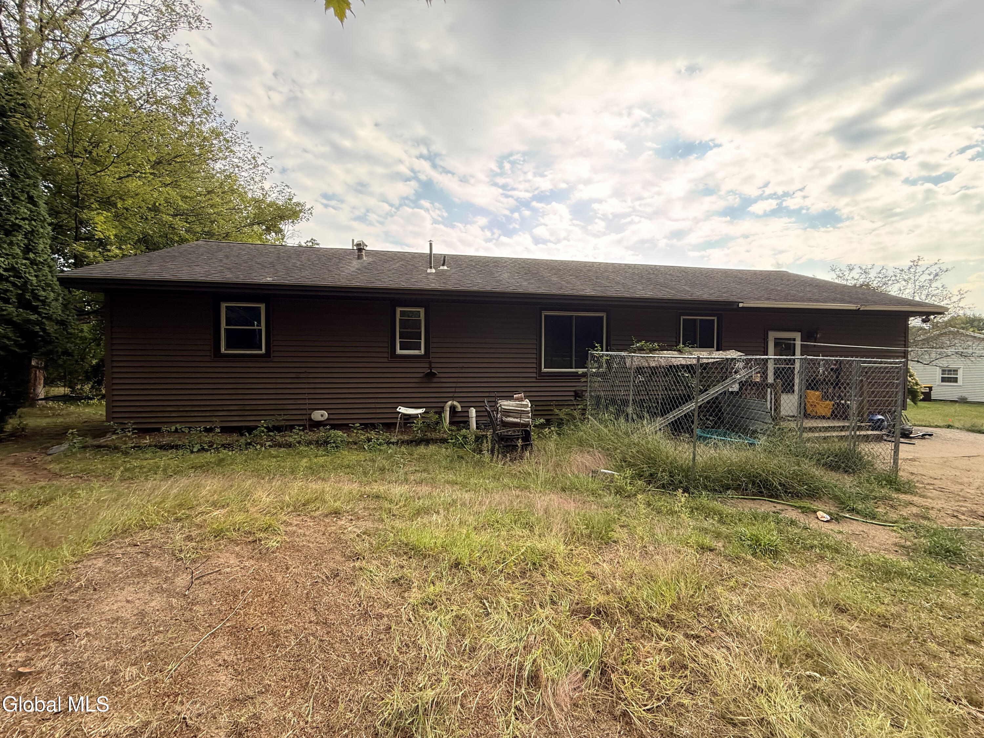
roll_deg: -1.2
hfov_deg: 102.1
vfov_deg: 85.7
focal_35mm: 14
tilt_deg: +0.1
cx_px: 492
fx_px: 398
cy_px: 369
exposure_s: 1/291
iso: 64
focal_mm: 2.22
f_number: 2.2
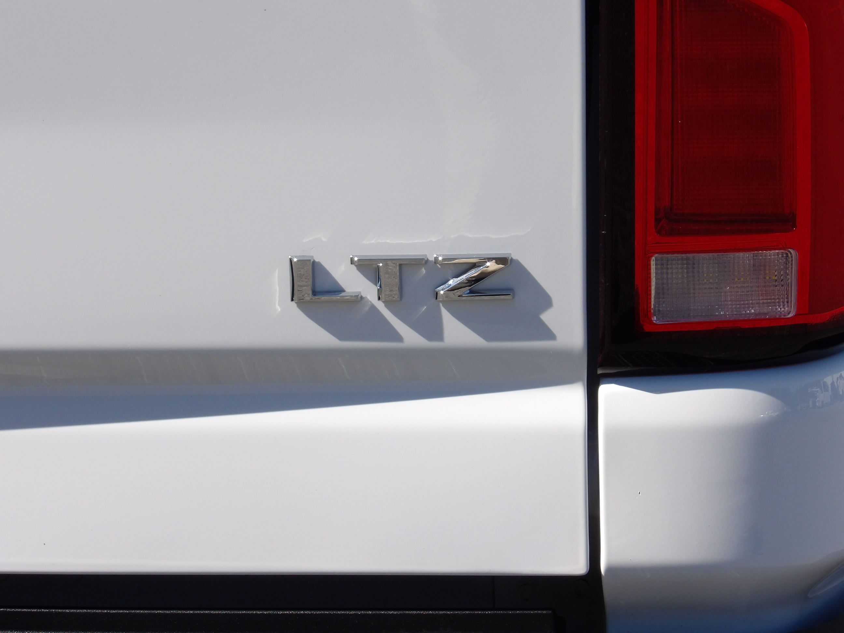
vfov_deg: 6.7
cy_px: 316
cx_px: 422
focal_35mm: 222
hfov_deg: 8.9
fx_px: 5413
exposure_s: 1/512
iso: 100
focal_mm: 39.8
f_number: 4.5
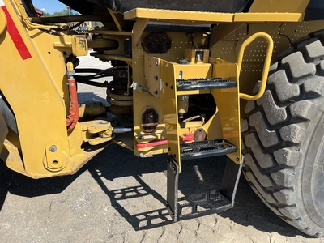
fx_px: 243
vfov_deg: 53.1
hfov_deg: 67.3
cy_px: 122
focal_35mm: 26
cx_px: 162
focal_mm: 5.1
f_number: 1.6
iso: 50
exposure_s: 1/2222
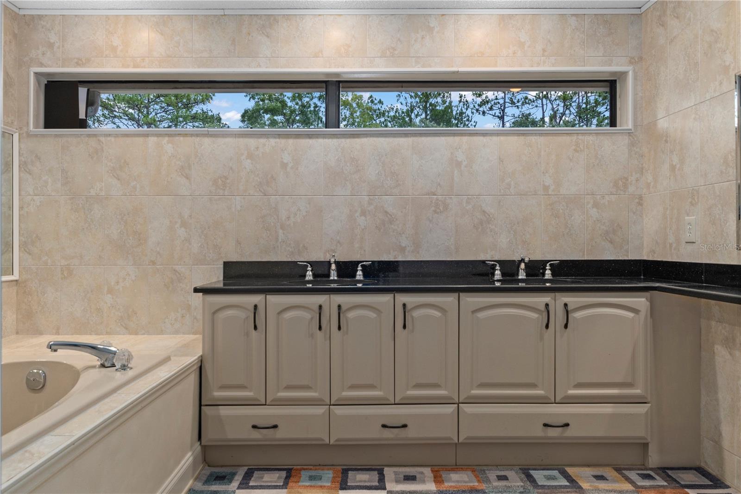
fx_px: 494
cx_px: 370
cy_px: 247
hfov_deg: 73.8
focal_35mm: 24
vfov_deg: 53.1
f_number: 8
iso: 320
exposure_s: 1/4
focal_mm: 16
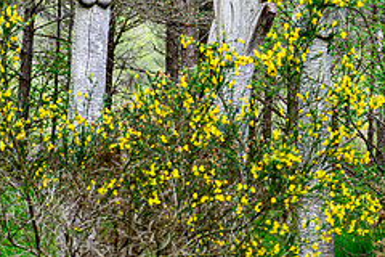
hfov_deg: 12.2
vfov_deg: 8.1
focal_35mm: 169
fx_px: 1807
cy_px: 14
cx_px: 233
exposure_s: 1/80
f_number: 2.8
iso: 280
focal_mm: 70
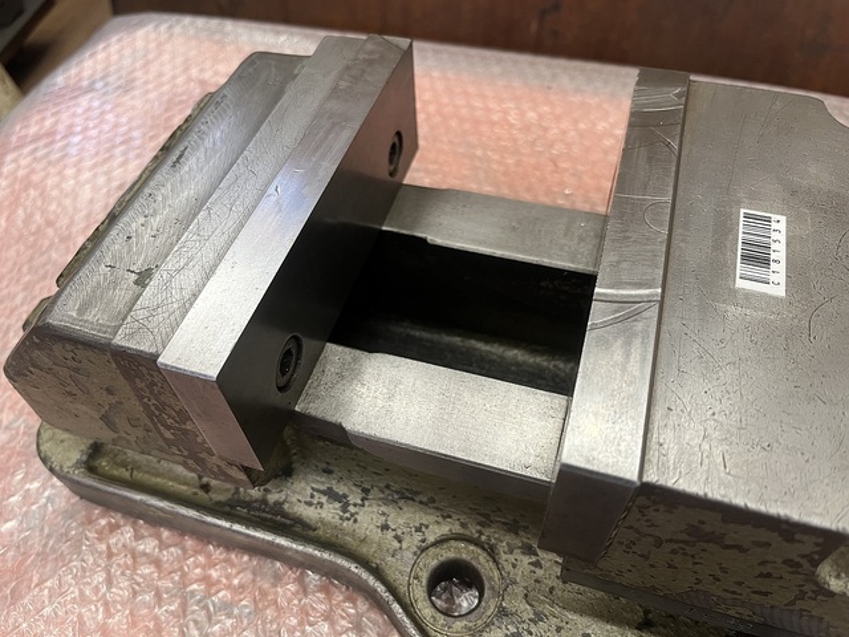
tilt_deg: -53.6
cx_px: 424
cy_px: 318
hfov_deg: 67.3
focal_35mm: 26
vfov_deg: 53.1
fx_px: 638
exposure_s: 1/99
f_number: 1.6
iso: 125
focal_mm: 5.1
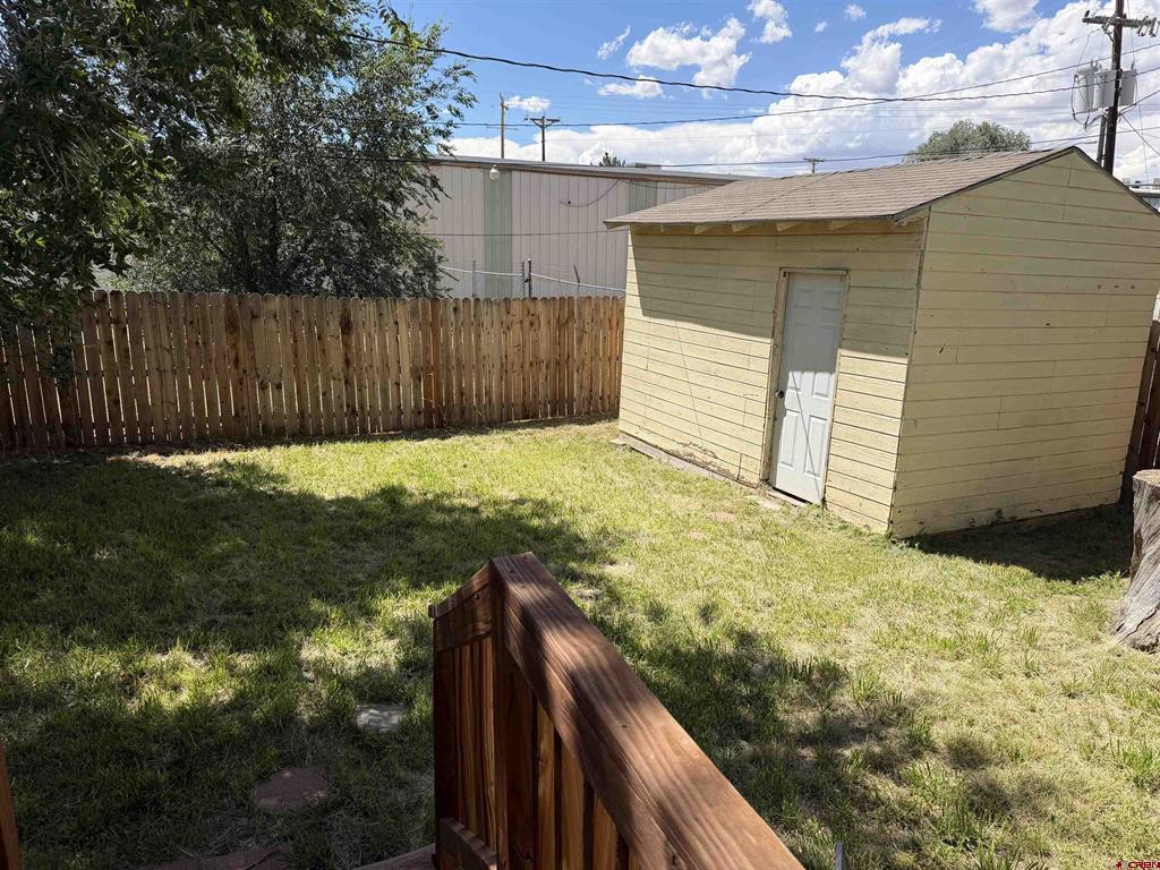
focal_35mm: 24
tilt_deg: -13.9
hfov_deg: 71.6
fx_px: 804
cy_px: 435
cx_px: 580
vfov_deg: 56.8
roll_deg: -0.9
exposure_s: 1/3425
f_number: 1.78
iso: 80
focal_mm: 6.76
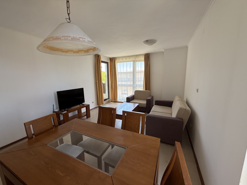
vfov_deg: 85.7
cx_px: 124
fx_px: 100
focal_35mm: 14
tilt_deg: -9.4
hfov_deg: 102.1
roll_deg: +0.7
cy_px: 92
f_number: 2.2
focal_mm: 2.22
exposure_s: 1/99
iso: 50
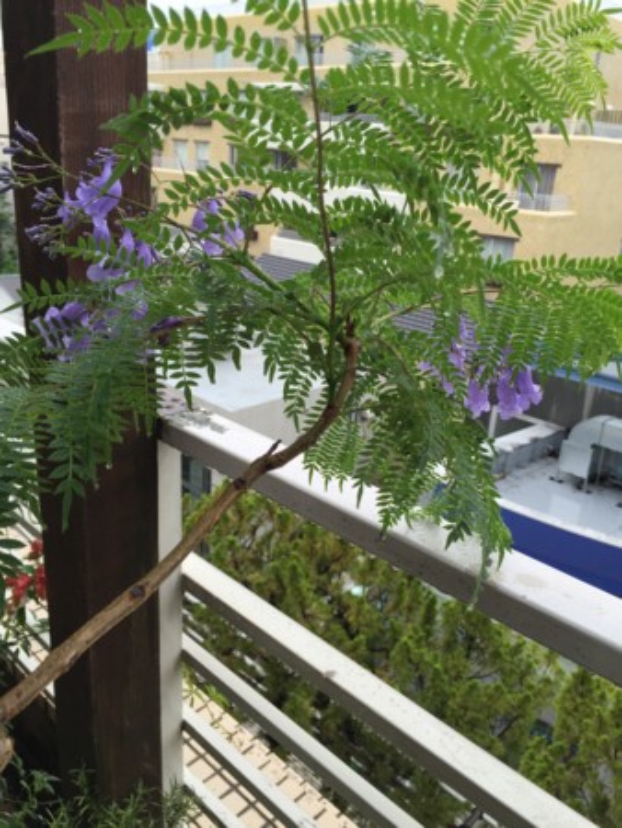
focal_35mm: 29
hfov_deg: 48.3
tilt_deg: -22.2
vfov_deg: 61.6
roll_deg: -3.5
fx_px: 694
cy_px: 414
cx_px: 311
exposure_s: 1/267
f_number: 2.2
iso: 32
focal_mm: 4.15
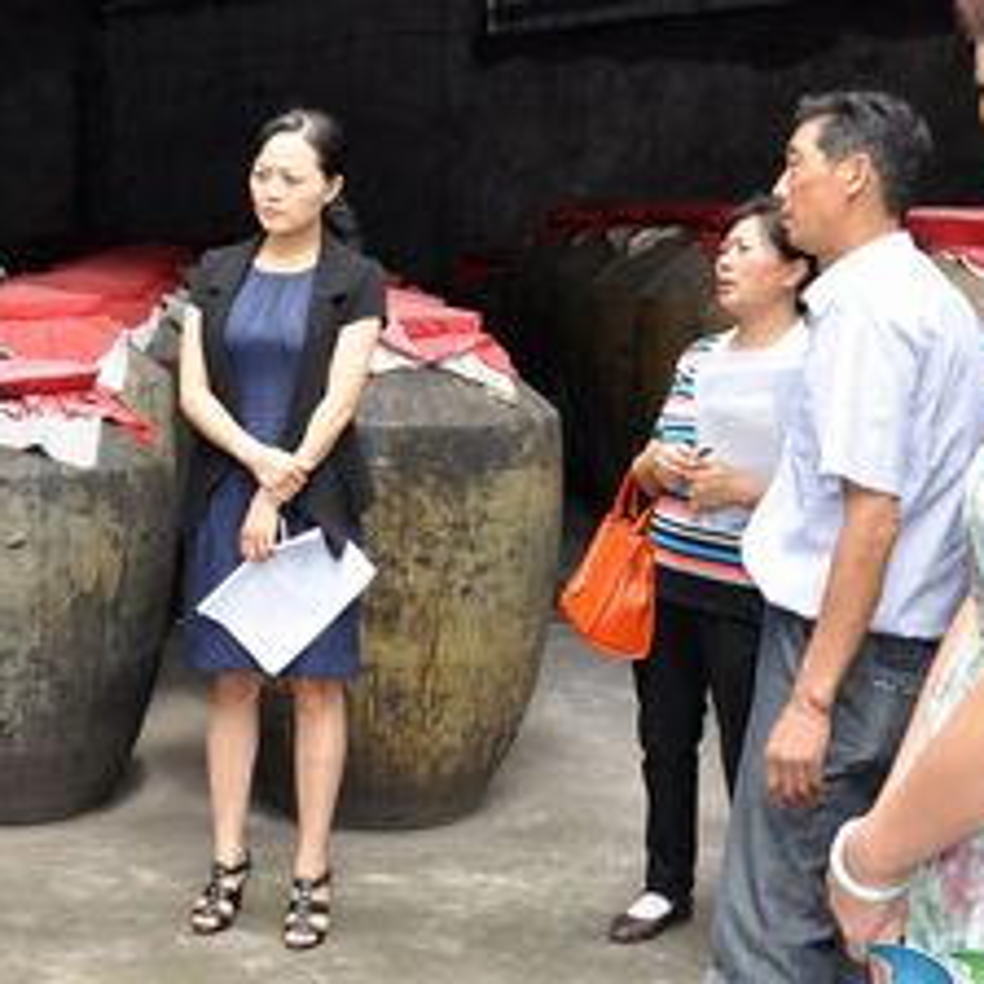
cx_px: 321
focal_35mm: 51
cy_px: 411
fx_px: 1640
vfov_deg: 33.3
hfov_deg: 33.1
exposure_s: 1/200
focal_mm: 18
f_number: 5
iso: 200
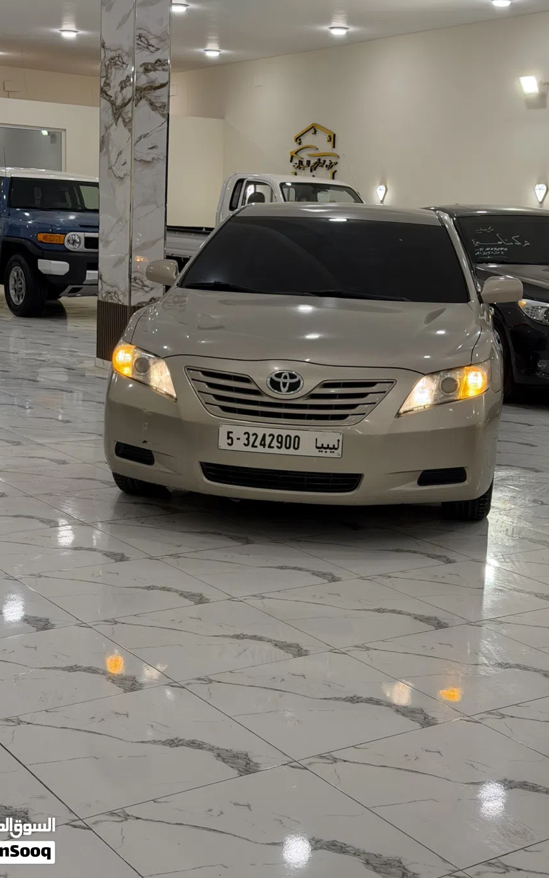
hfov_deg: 25.3
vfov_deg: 39.6
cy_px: 439
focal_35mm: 51
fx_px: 1221
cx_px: 276
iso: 64
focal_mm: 6.76
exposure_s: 1/100
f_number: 1.78
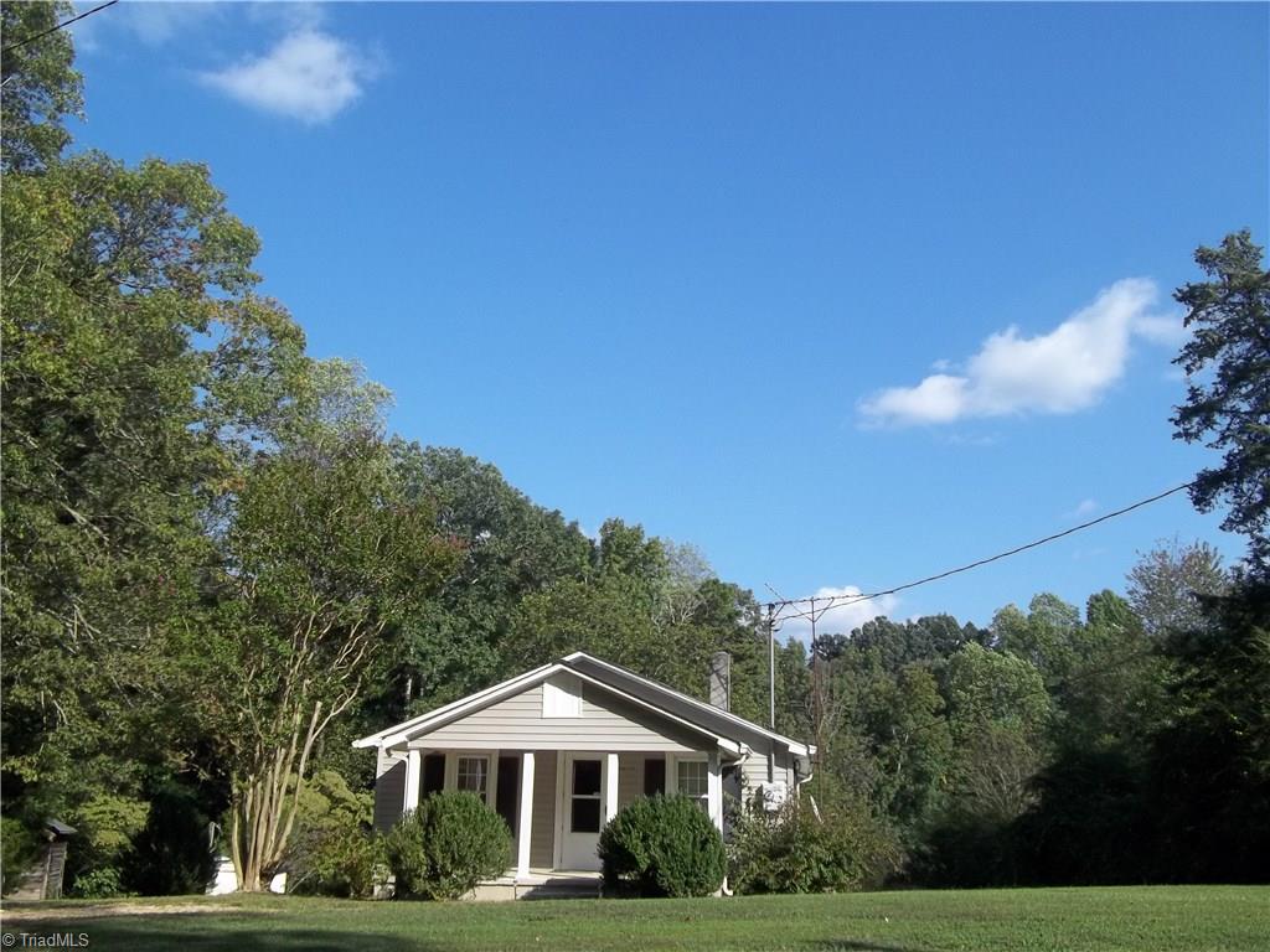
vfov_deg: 44.2
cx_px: 635
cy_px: 476
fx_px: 1174
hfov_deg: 56.8
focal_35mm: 32
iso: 64
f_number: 8.8
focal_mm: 5.7
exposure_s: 1/125
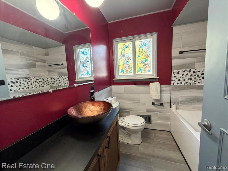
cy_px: 86
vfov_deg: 85.7
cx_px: 114
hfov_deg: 102.1
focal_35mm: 14
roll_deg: +2.9
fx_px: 92
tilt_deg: -7.6
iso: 400
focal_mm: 2.22
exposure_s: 1/60
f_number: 2.2
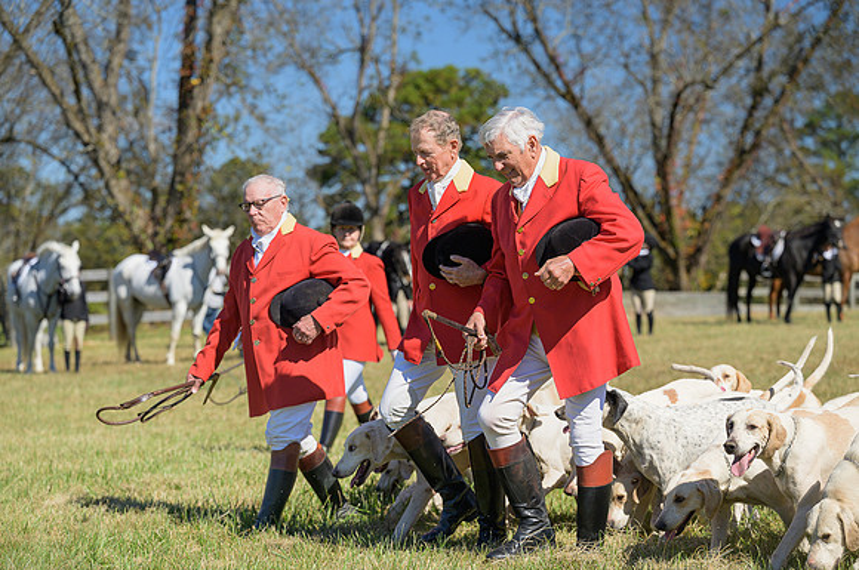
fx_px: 2266
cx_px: 430
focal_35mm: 95
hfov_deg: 21.5
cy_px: 286
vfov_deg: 14.3
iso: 200
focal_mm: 95
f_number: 4
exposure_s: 1/1250
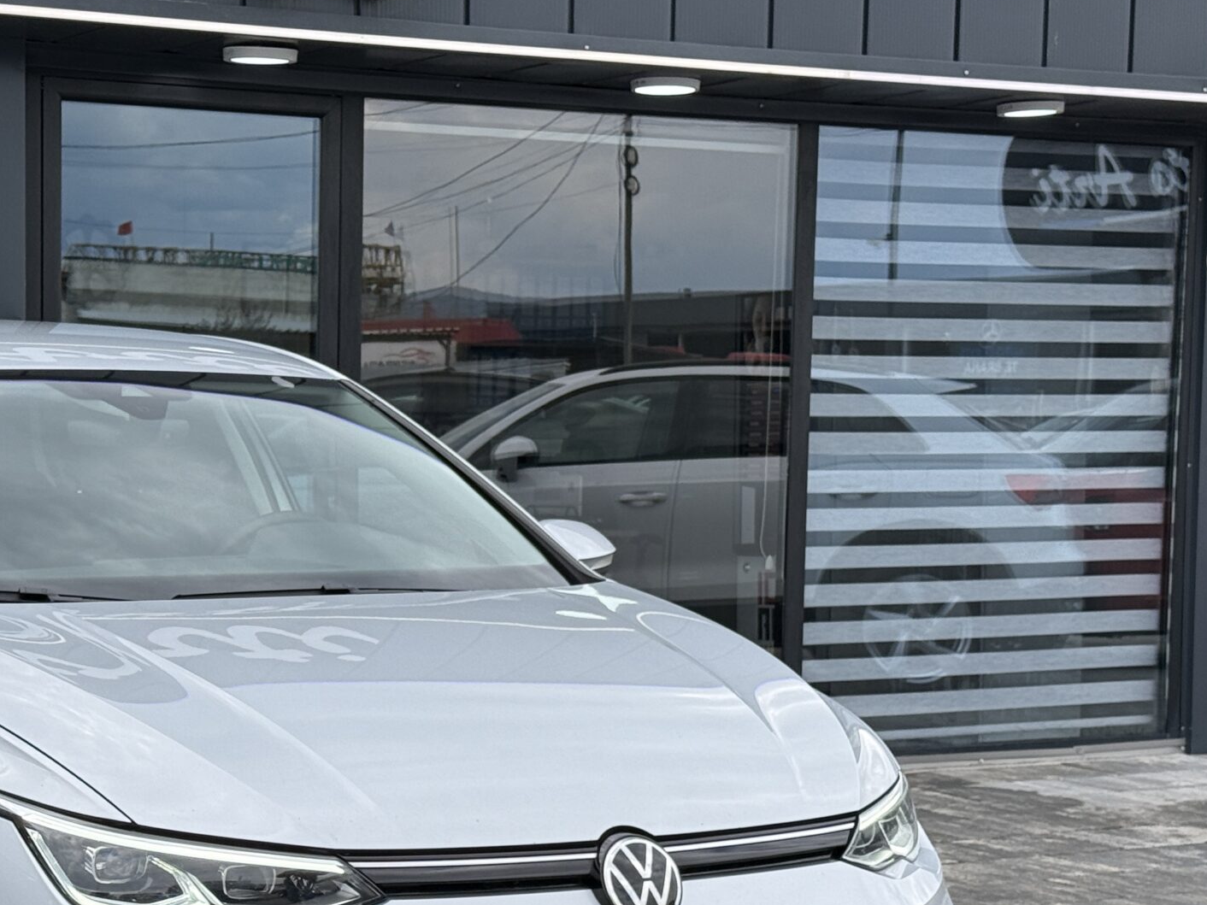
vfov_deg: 16.9
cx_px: 245
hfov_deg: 22.2
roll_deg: -0.2
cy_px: 712
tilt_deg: -3.5
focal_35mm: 87
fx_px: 3034
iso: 64
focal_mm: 6.76
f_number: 1.78
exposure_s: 1/1456
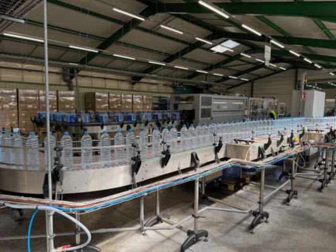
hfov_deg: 71.6
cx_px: 168
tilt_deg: -4.5
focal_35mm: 24
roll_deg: -0.3
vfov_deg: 56.8
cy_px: 126
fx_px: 233
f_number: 1.78
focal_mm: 6.76
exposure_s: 1/208
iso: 80
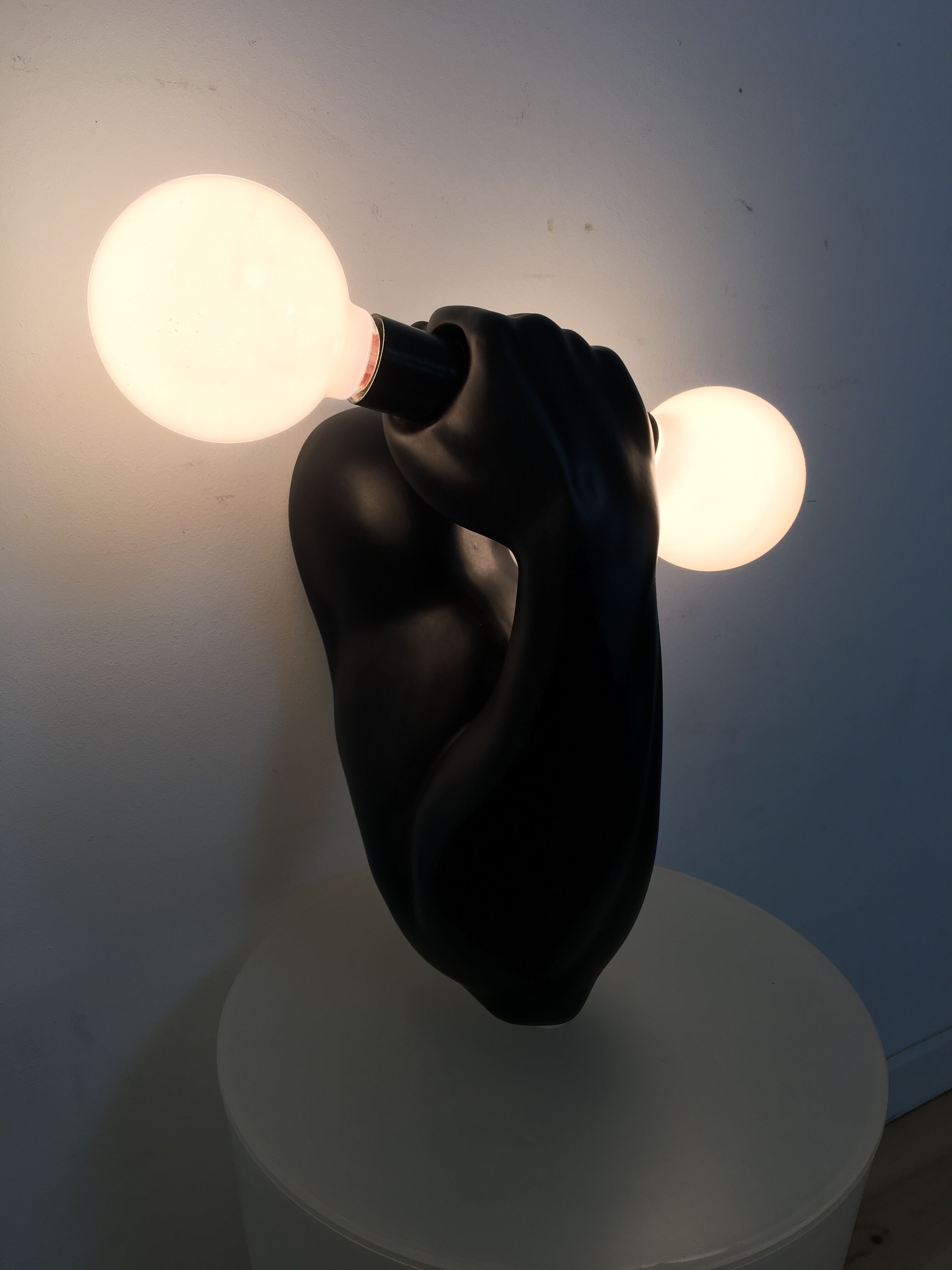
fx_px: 1063
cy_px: 635
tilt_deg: -20.3
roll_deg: -0.9
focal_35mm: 29
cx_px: 476
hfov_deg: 48.2
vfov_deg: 61.7
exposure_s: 1/116
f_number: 2.2
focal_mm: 4.15
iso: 25
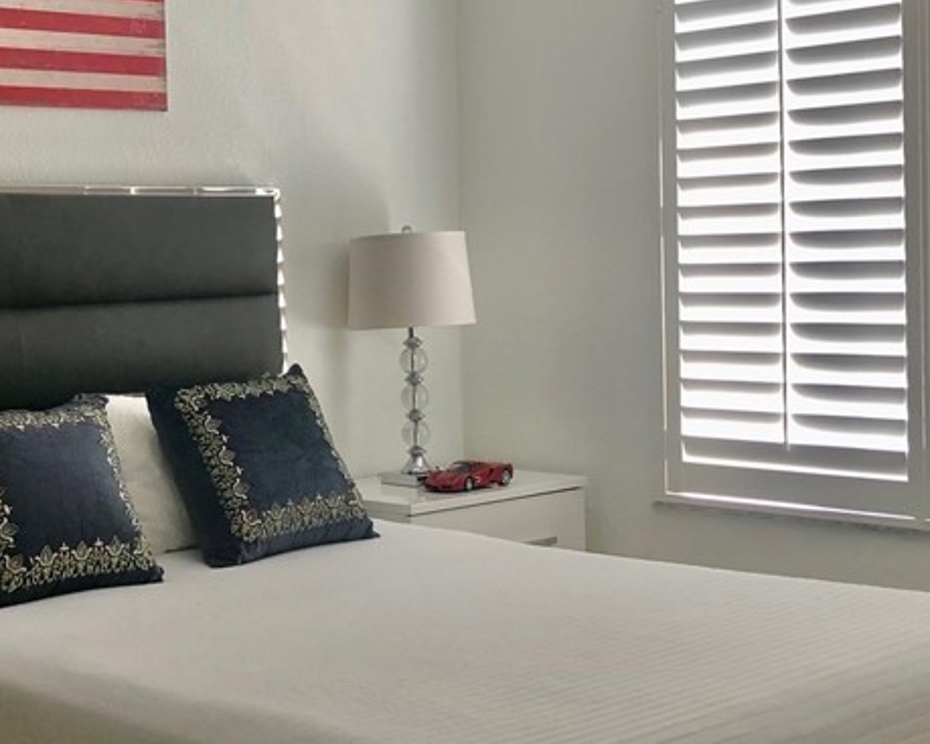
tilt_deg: -3.6
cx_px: 223
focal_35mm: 61
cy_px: 341
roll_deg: +1.7
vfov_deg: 25.0
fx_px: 1679
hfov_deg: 30.4
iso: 40
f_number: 1.8
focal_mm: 3.99
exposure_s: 1/20
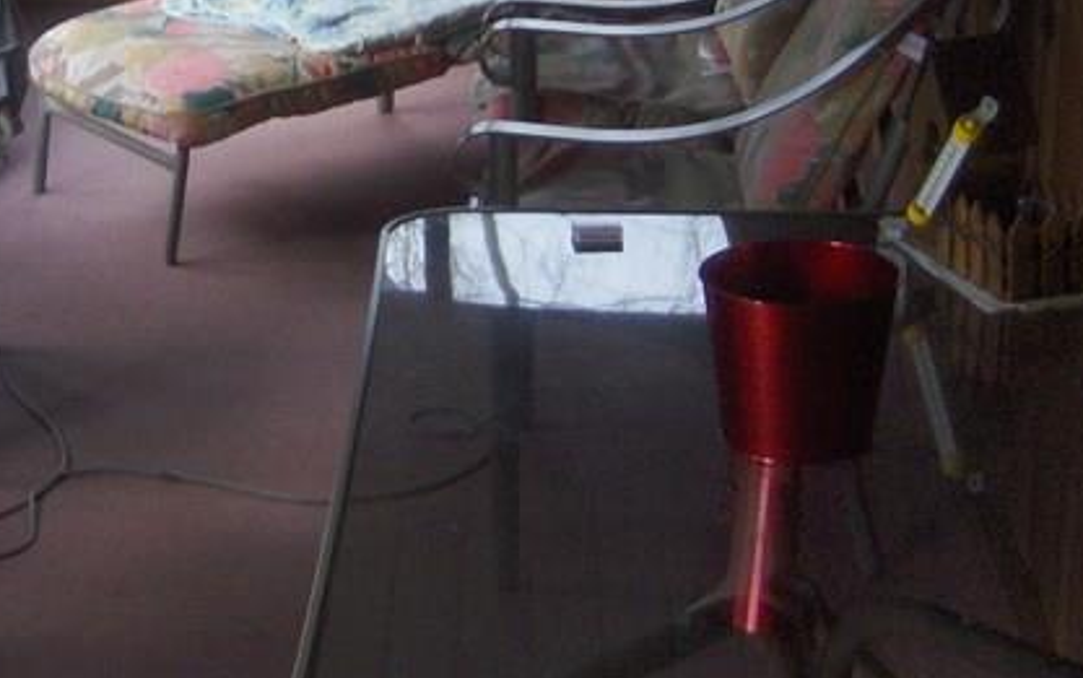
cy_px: -132
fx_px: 2687
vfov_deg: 14.0
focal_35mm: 91
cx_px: 83
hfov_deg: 22.2
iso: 200
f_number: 2.8
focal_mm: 7.5
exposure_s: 1/111
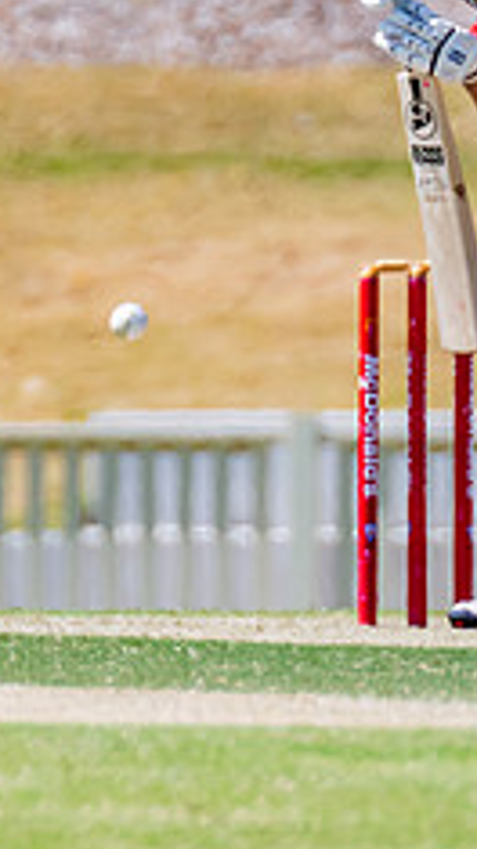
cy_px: 191
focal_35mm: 2285
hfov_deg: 0.5
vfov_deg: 0.9
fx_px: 51435
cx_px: 595
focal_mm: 600
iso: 640
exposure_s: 1/2000
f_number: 7.1
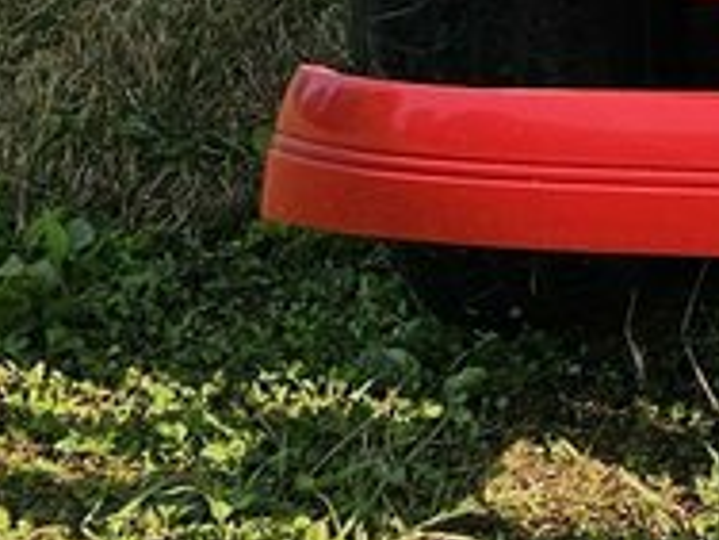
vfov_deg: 9.0
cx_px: 1537
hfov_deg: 11.7
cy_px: -800
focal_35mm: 147
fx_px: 3053
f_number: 1.7
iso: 10
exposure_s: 1/505
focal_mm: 6.3
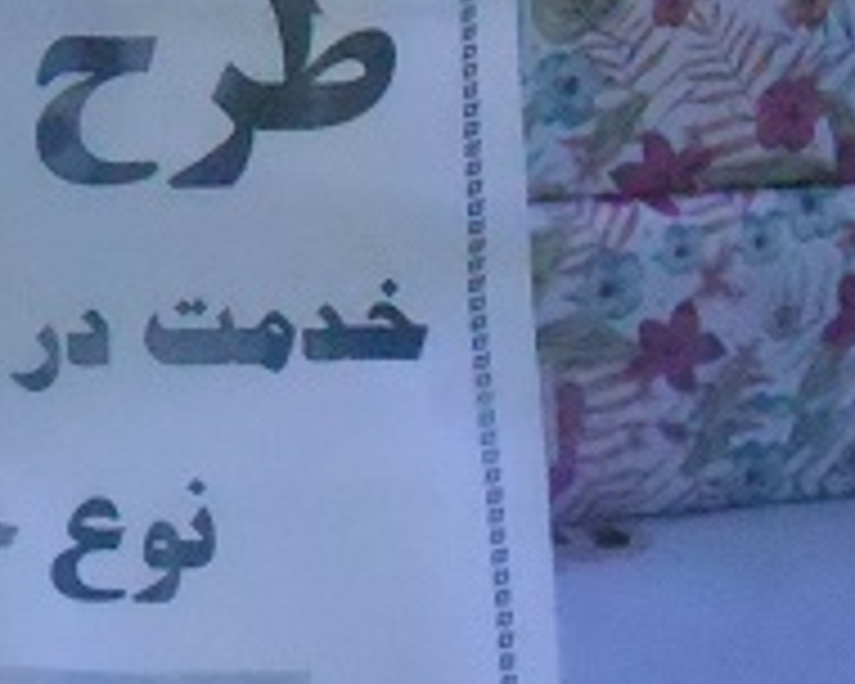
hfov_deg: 18.6
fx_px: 2455
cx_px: -189
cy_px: -119
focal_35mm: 97
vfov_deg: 15.3
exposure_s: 1/10
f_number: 3.5
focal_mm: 4.9
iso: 800
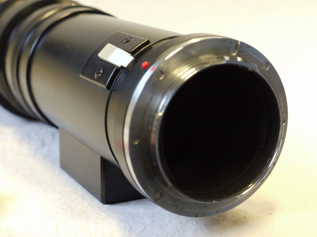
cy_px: 118
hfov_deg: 23.8
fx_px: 751
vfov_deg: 18.0
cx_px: 158
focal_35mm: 82
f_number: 8
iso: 800
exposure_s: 1/20
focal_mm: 41
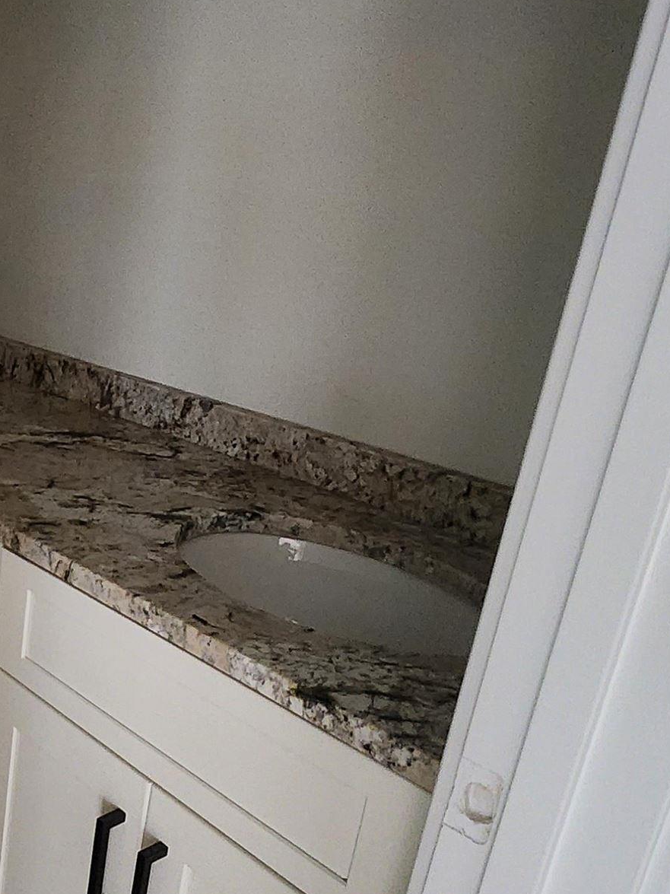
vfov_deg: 53.9
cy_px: 479
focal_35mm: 34
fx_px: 878
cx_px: -75
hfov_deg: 35.4
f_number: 2.2
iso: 1000
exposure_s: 1/24
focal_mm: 2.2
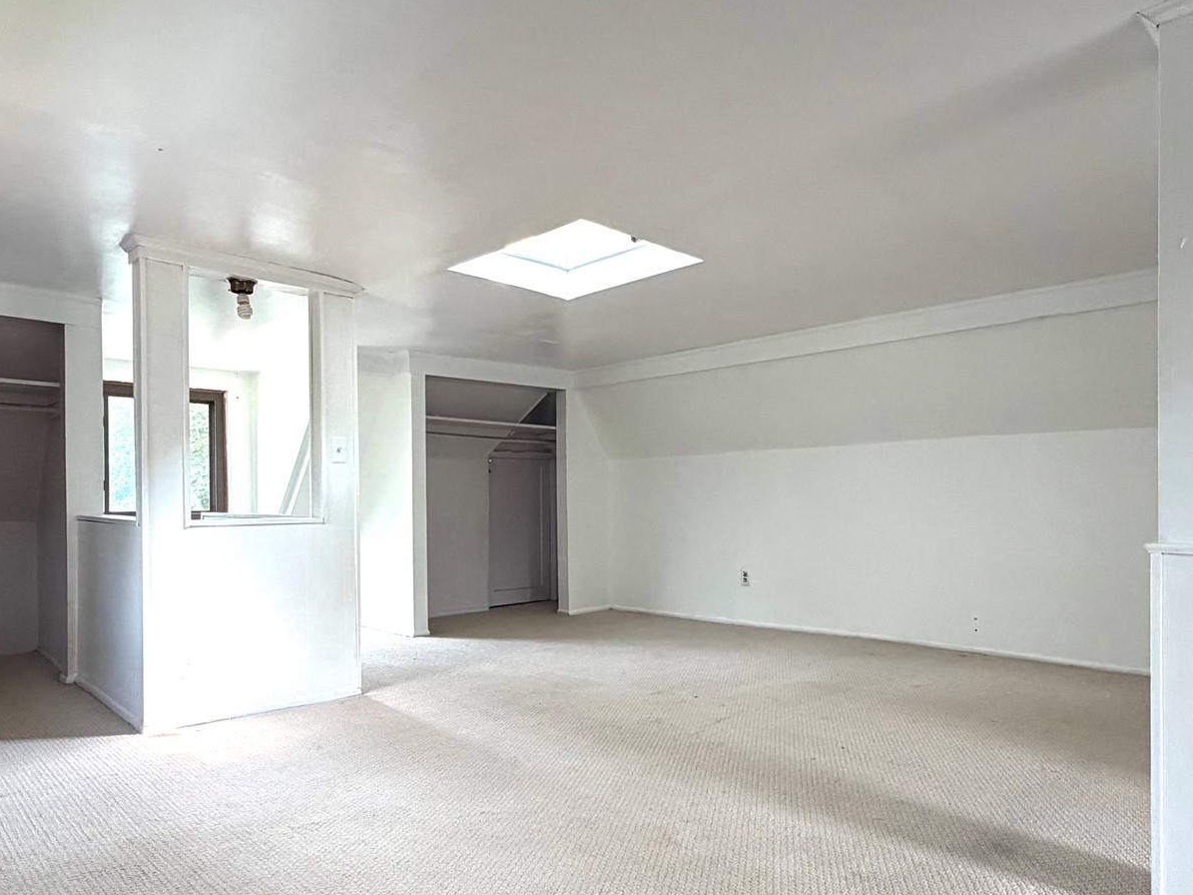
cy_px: 506
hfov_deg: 71.5
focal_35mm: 24
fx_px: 827
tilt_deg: -0.4
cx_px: 562
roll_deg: +0.6
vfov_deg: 56.6
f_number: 2.2
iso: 320
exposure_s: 1/112
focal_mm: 2.22
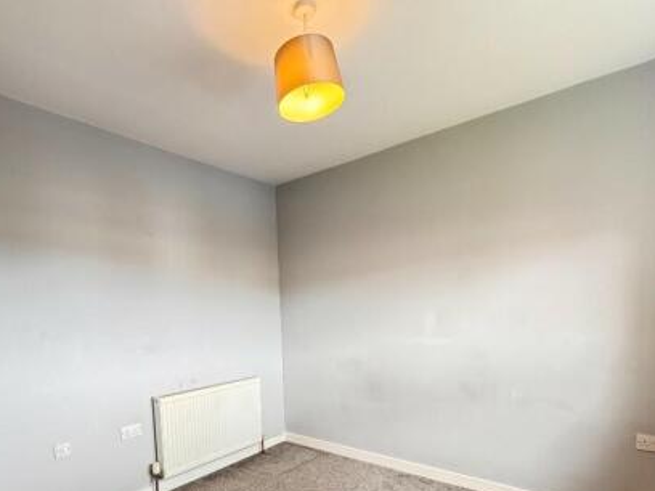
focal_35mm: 20
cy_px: 349
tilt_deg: -5.7
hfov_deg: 81.5
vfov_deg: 63.3
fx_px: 378
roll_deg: +1.9
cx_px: 296
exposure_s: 1/60
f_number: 2.2
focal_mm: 2.22
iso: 400
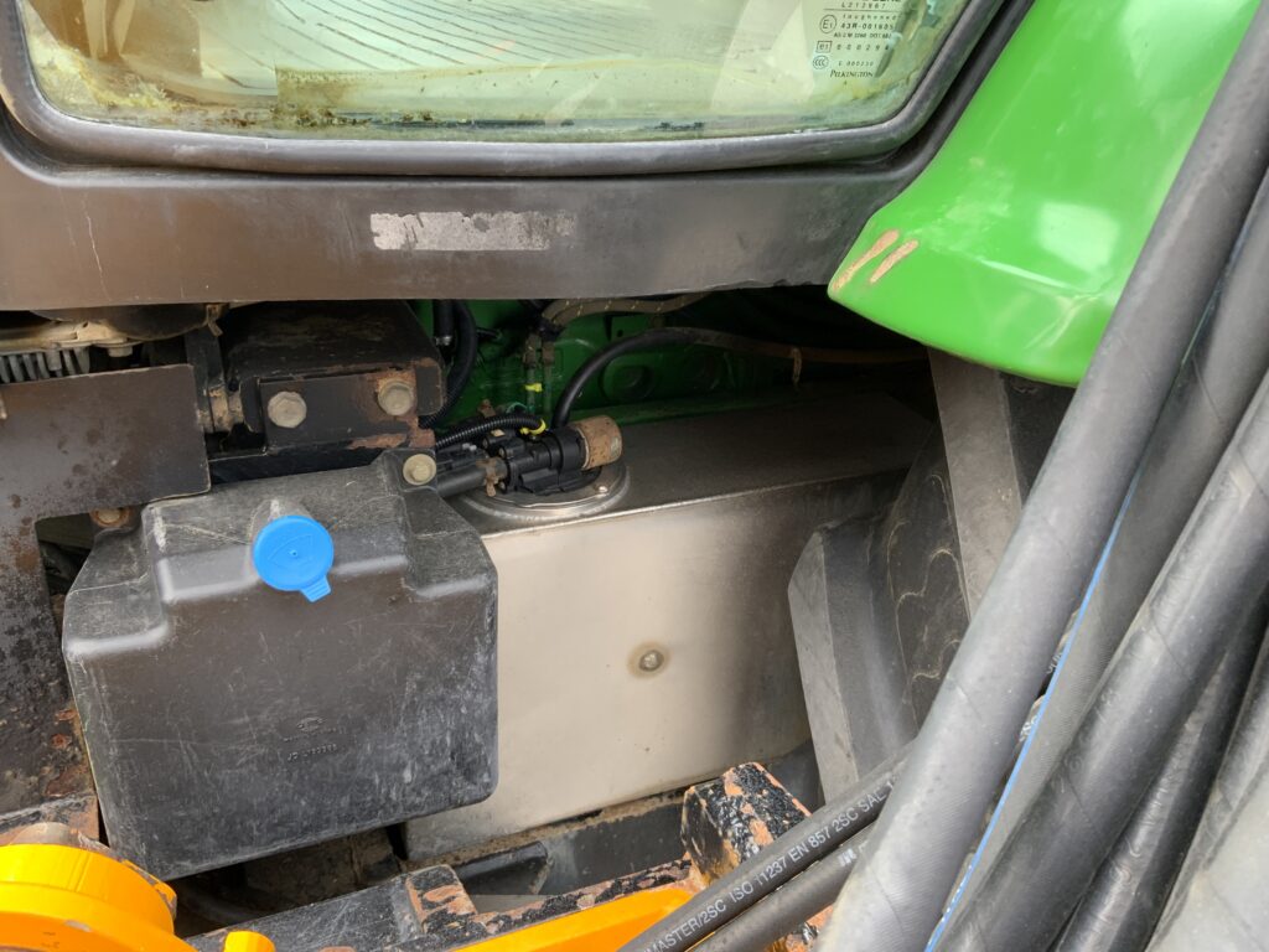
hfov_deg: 61.7
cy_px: 476
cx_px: 634
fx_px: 1063
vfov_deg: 48.2
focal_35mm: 29
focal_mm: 3
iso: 40
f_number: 1.8
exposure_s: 1/122
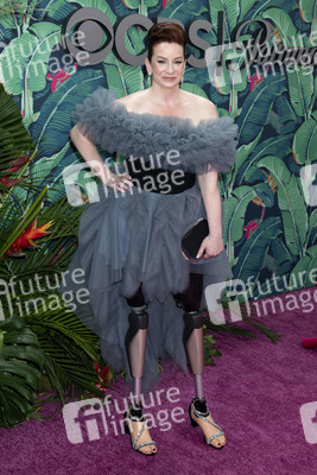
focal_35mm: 38
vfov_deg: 50.7
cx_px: 158
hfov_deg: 35.1
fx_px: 501
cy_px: 238
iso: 320
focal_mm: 38
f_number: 7.1
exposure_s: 1/200
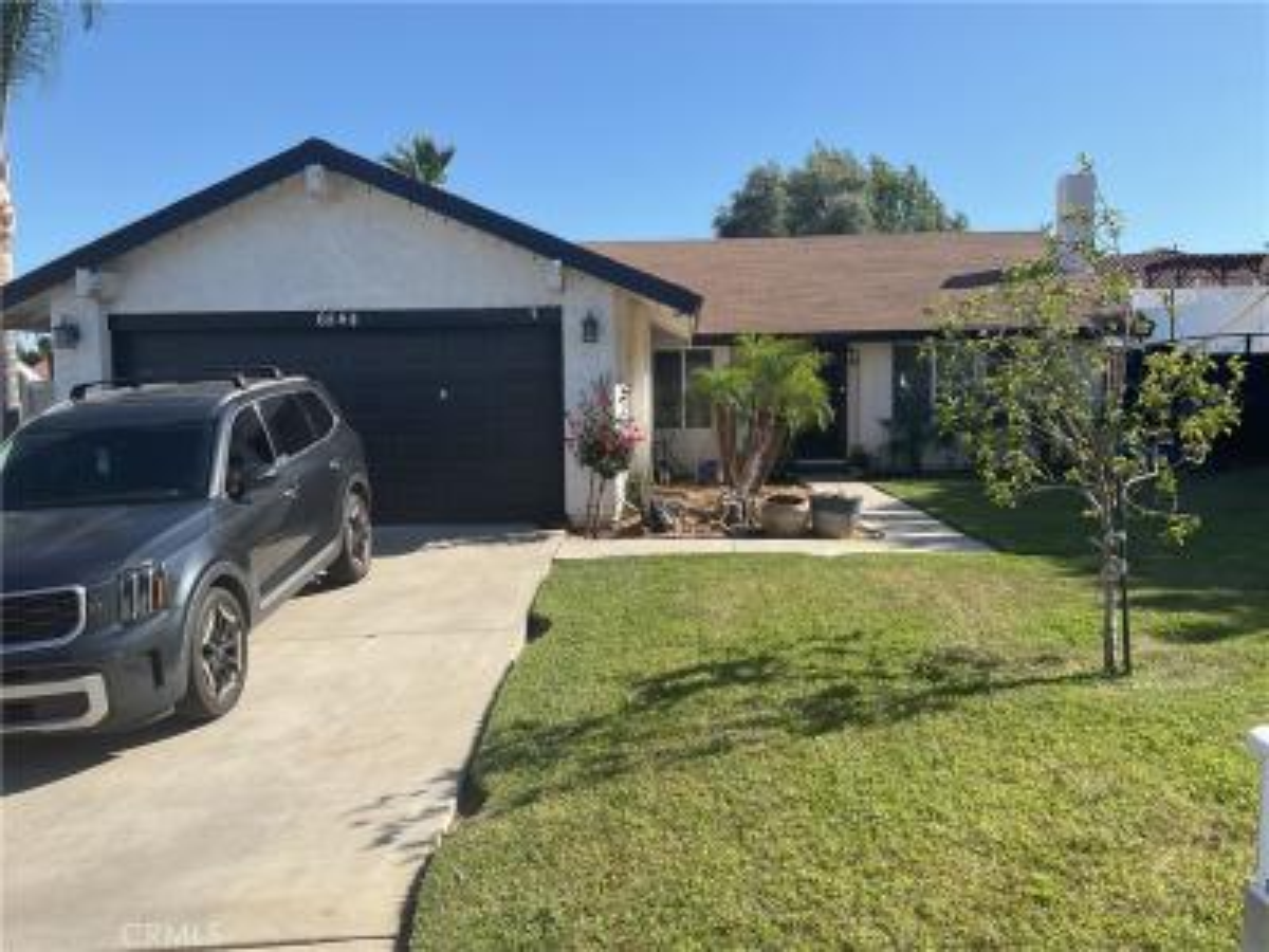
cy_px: 476
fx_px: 1063
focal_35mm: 29
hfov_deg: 61.7
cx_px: 634
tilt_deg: -4.8
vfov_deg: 48.2
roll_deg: +1.0
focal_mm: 3
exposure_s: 1/1534
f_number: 1.8
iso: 16
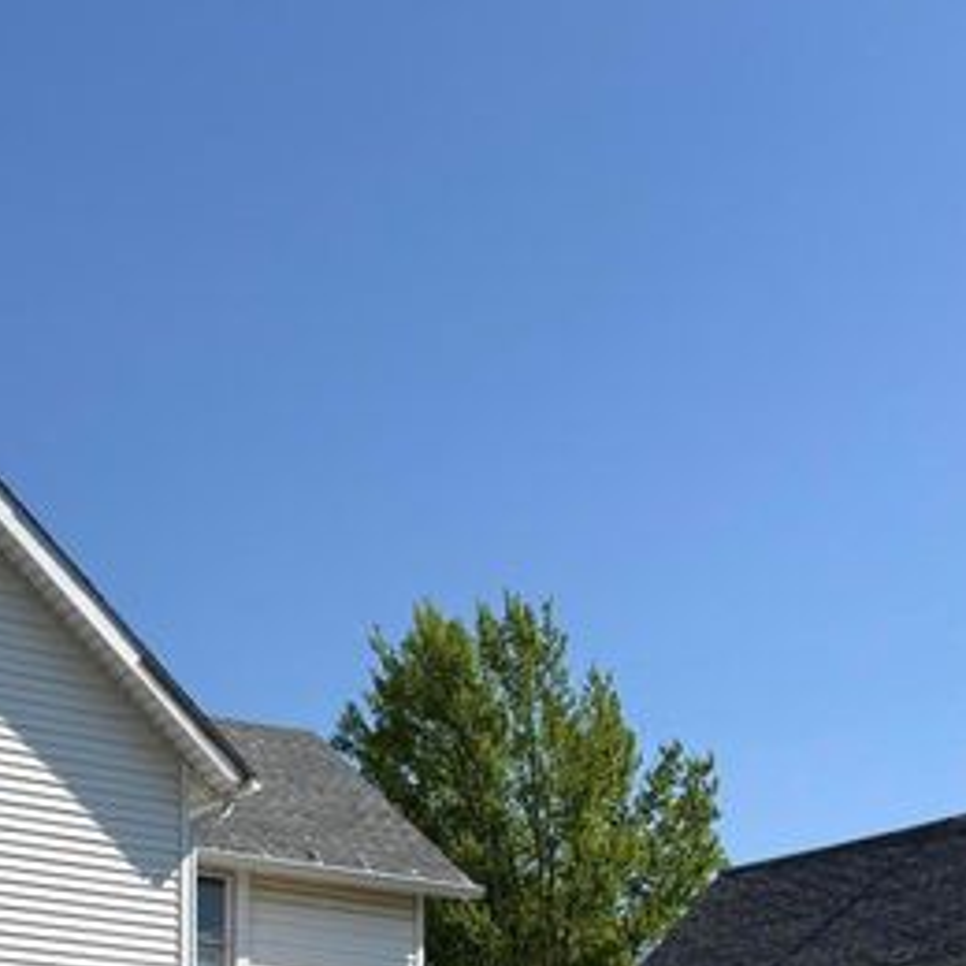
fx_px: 1863
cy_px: 1027
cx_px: 93
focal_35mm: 59
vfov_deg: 27.0
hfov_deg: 28.0
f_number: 1.6
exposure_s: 1/4950
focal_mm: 5.96
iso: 50
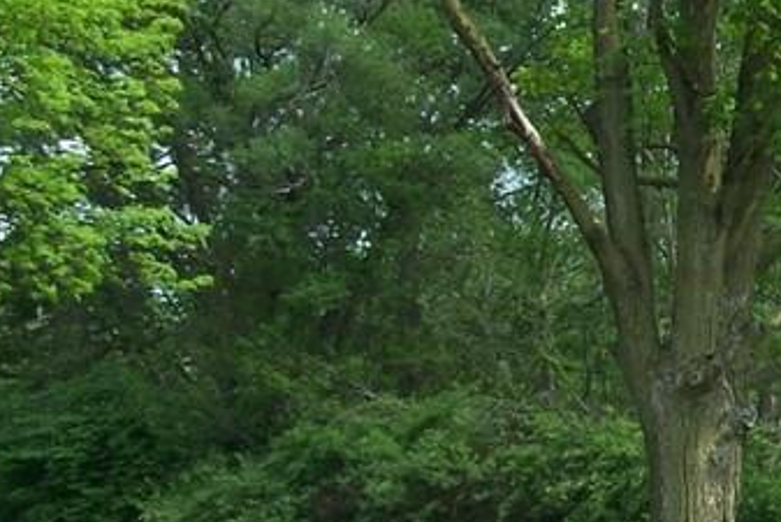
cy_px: 408
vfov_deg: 11.4
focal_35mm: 120
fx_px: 2604
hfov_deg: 16.1
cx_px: 1050
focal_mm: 6.3
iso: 80
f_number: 4
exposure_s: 1/750
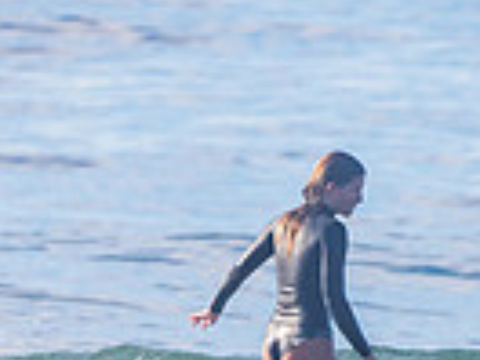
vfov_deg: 0.7
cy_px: 445
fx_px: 29286
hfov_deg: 0.9
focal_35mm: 2112
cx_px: 262
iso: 320
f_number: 5.6
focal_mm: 500
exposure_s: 1/2000
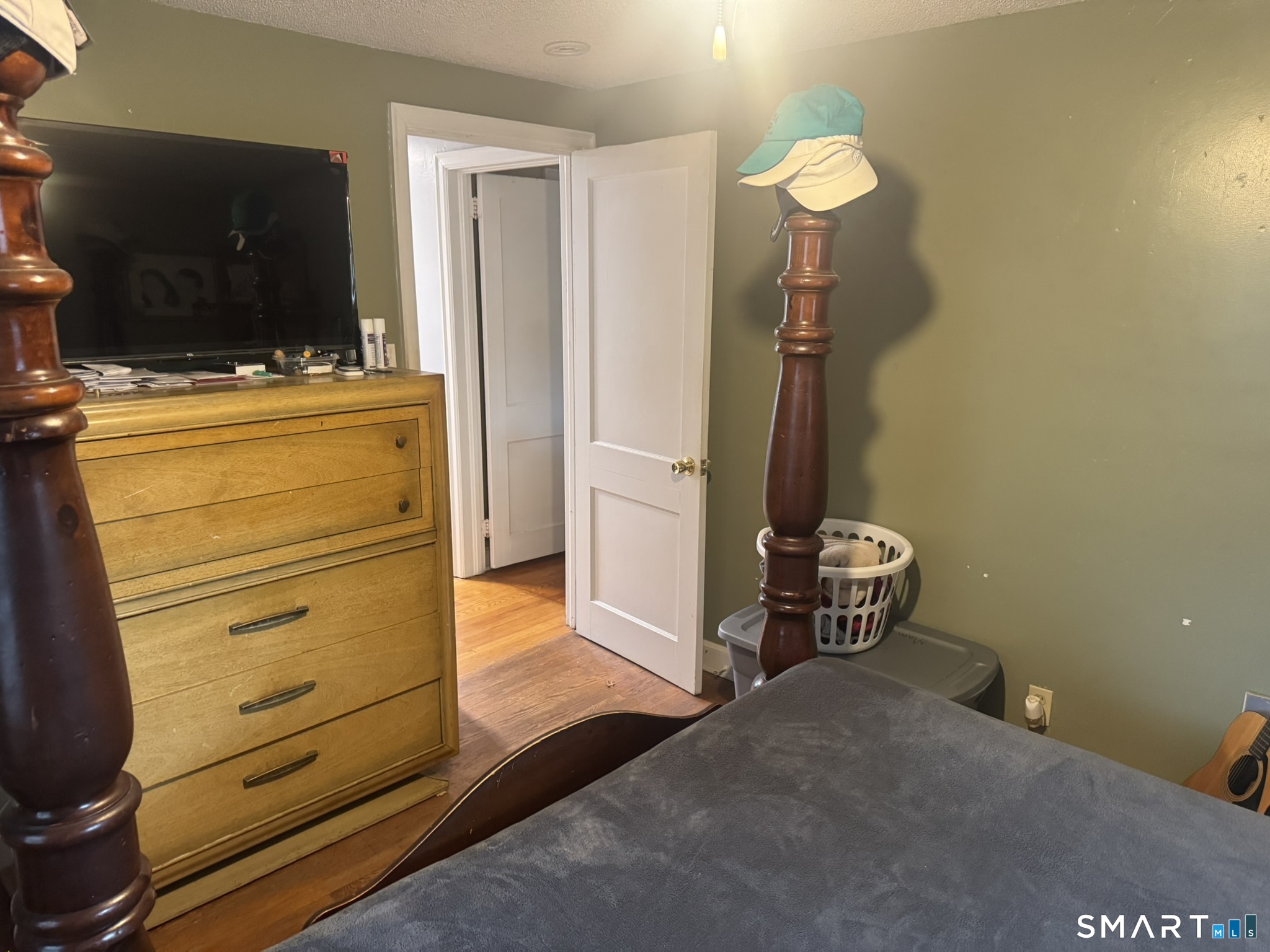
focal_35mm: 24
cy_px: 476
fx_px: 881
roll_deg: +0.8
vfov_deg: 56.8
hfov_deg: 71.6
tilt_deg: -12.2
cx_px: 635
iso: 640
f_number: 1.78
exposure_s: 1/60
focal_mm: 6.76
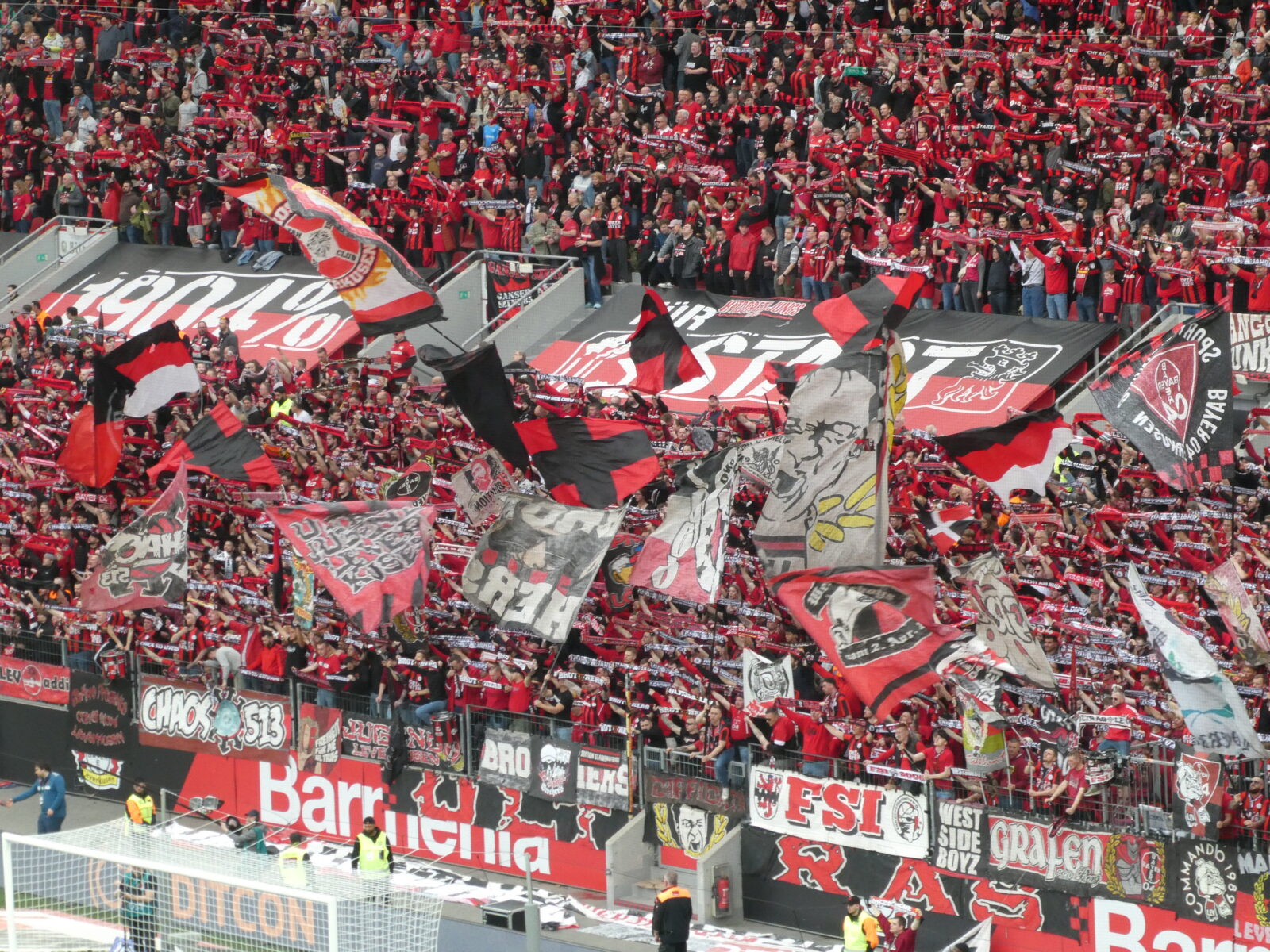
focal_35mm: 160
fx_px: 5870
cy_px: 476
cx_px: 635
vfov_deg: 9.3
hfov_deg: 12.3
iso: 400
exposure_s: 1/125
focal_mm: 28.7
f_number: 5.5
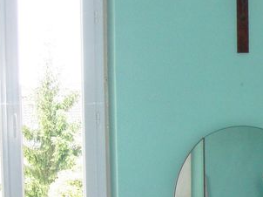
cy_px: 184
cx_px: 327
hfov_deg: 15.0
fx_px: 957
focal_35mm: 126
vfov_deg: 11.7
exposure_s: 1/30
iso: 125
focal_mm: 6.7
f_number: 3.5
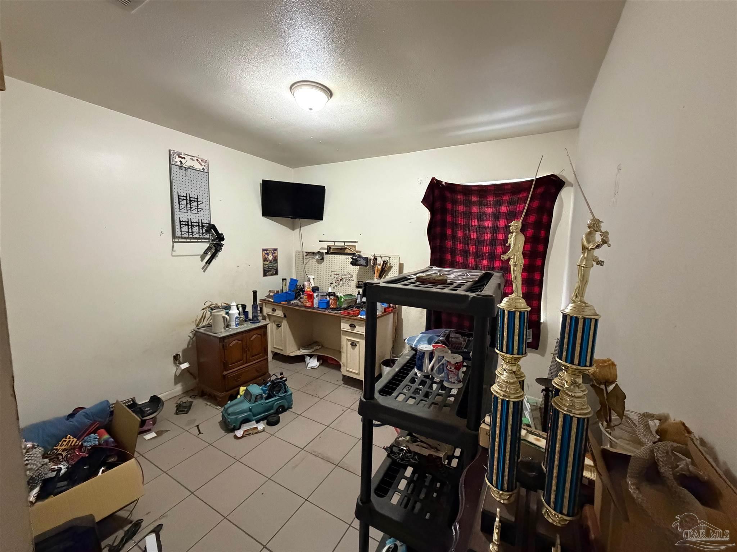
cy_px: 276
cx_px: 368
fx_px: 298
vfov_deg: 85.7
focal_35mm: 14
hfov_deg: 102.1
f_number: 2.2
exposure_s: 1/60
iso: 1000
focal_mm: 2.22
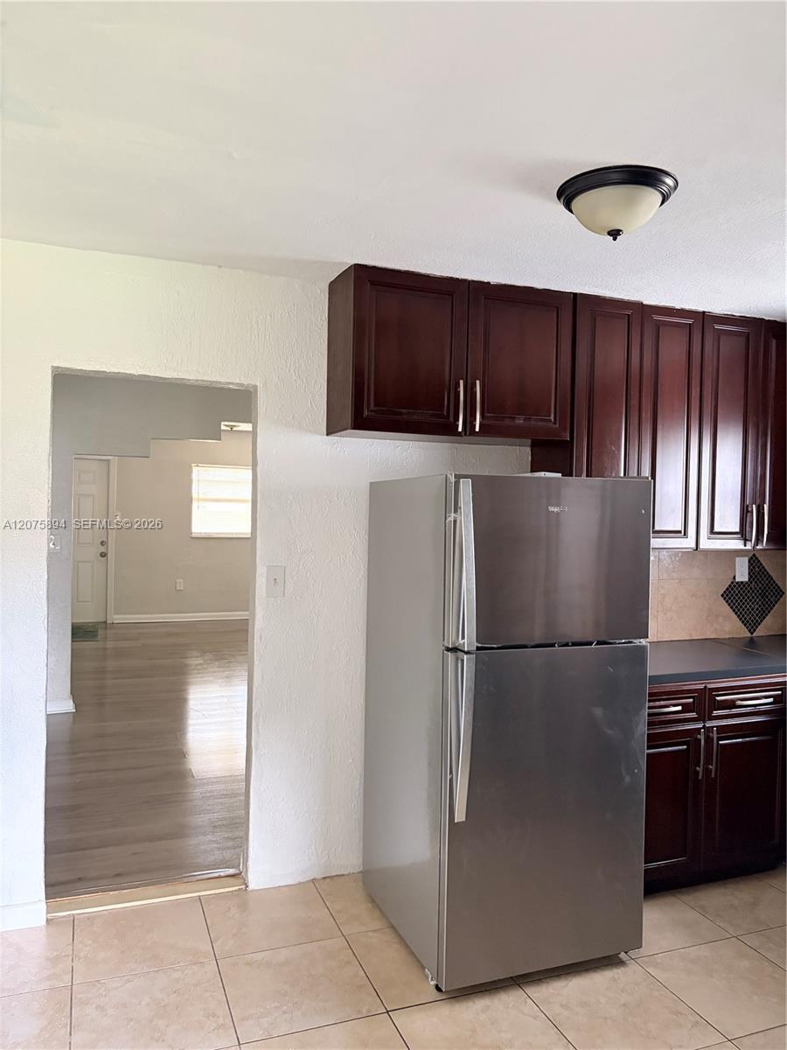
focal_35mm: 26
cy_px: 525
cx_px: 394
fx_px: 788
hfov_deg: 53.1
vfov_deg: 67.3
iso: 640
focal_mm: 5.96
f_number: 1.6
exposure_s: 1/39
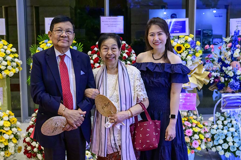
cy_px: 82
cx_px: 112
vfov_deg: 30.5
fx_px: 294
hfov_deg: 44.5
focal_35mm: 44
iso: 7200
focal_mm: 41
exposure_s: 1/200
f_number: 5
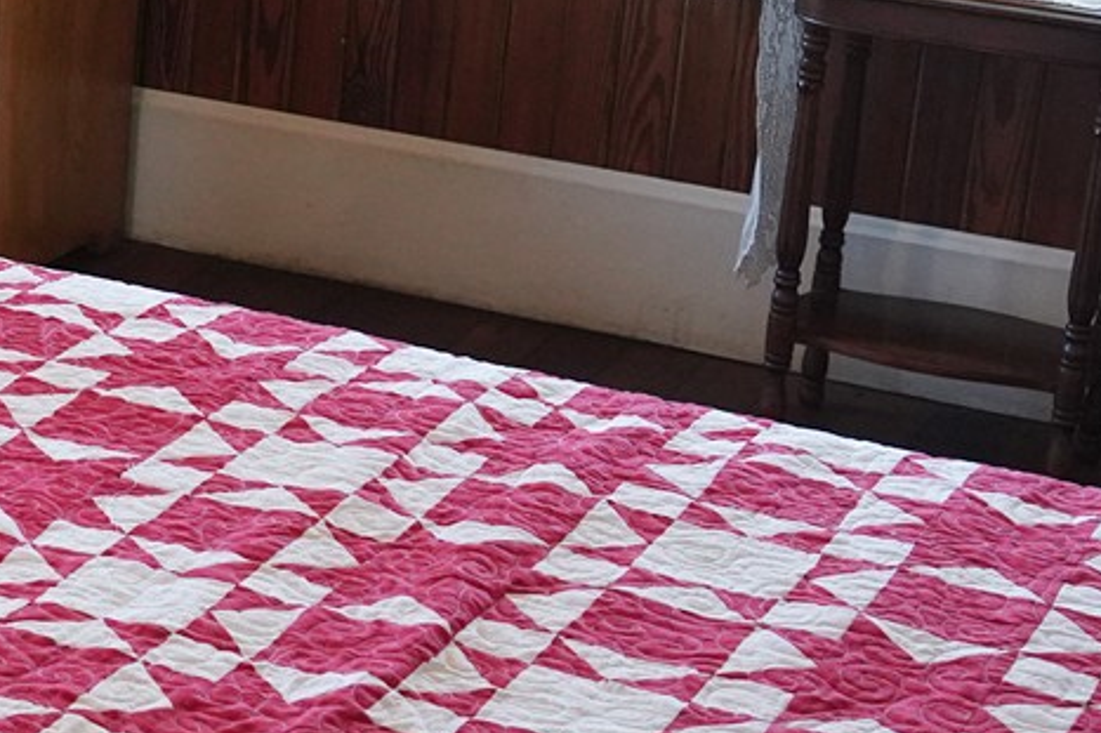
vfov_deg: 11.4
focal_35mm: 120
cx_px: -448
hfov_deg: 15.9
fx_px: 3669
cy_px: 203
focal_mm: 28
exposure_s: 1/80
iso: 3200
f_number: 6.3
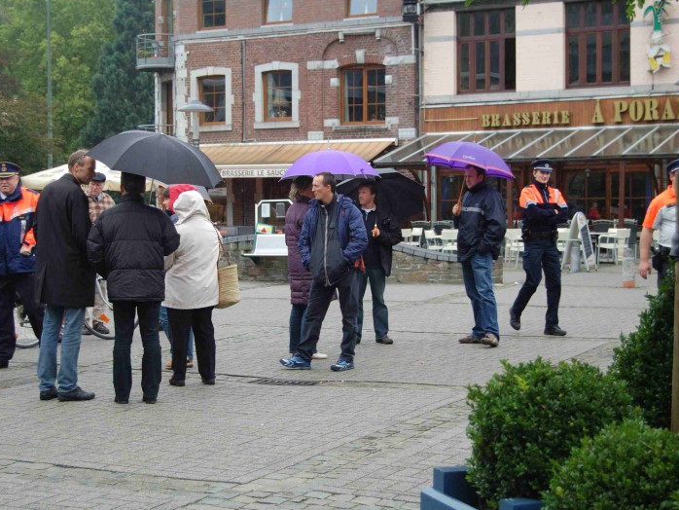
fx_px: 1295
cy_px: 255
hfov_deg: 29.4
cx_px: 304
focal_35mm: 66
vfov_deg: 22.3
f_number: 5.6
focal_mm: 40
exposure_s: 1/125
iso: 280
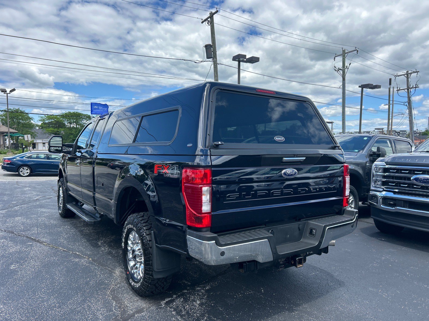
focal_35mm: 26
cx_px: 214
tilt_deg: -1.7
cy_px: 160
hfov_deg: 67.3
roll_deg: -0.1
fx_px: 322
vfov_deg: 53.1
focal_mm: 5.7
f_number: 1.5
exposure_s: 1/2571
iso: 50
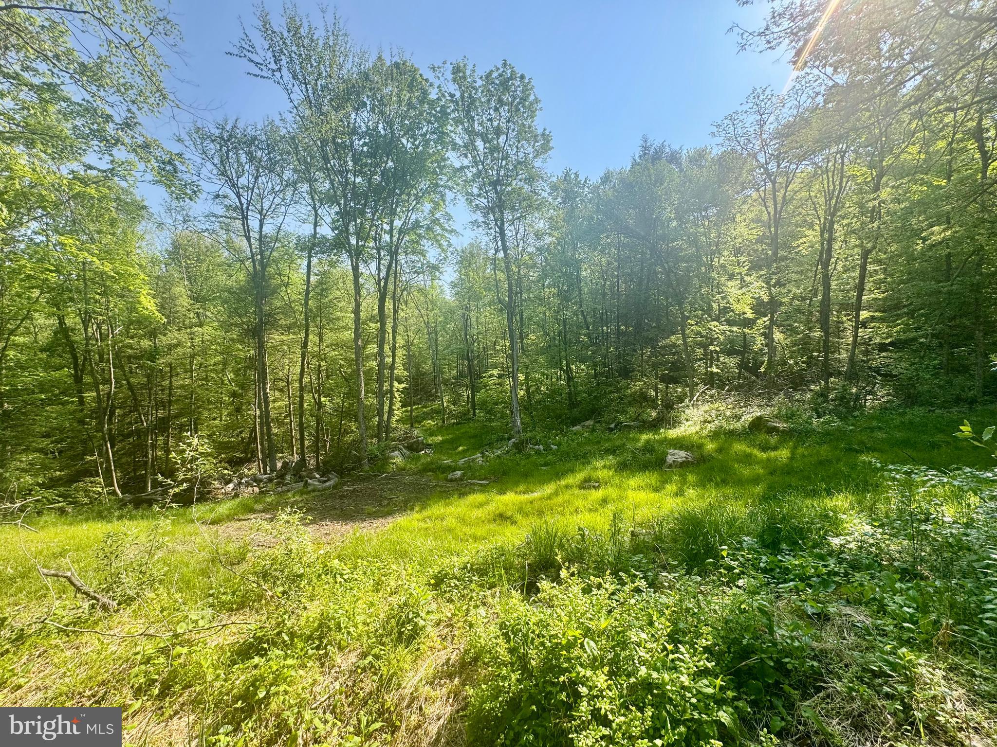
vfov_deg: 85.7
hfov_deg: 102.1
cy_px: 374
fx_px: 403
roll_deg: +1.2
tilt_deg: -0.7
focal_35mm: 14
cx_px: 498
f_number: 2.2
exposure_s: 1/401
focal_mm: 2.22
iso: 40
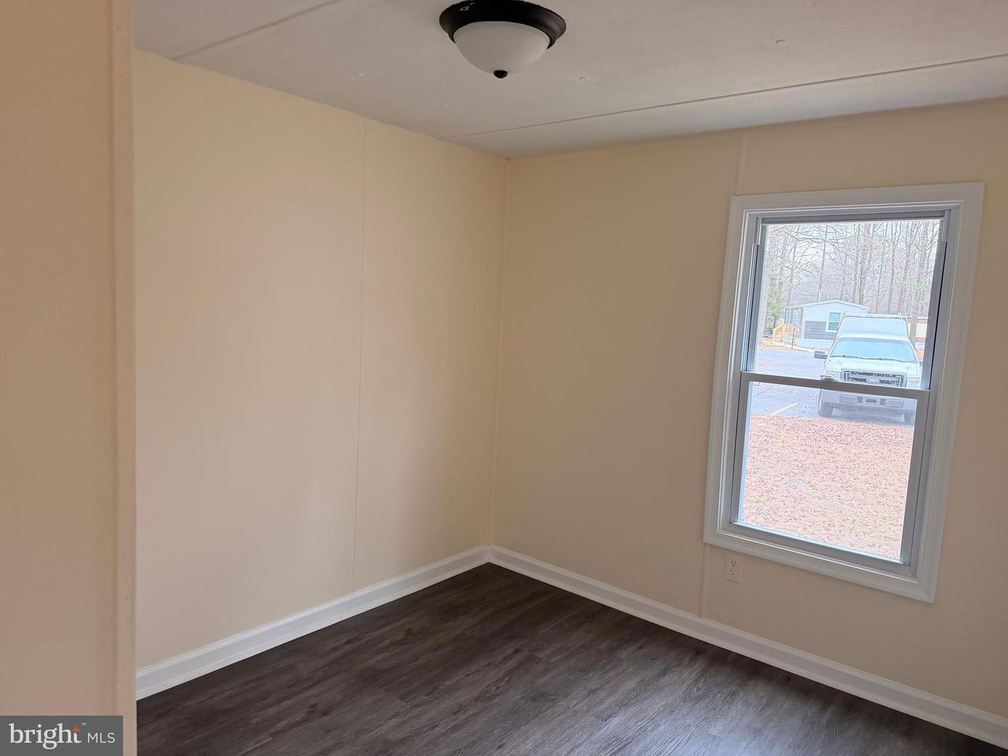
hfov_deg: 71.6
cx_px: 504
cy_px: 378
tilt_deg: -6.4
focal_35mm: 24
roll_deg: -3.0
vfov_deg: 56.8
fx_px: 699
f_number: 1.78
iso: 250
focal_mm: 6.76
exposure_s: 1/60
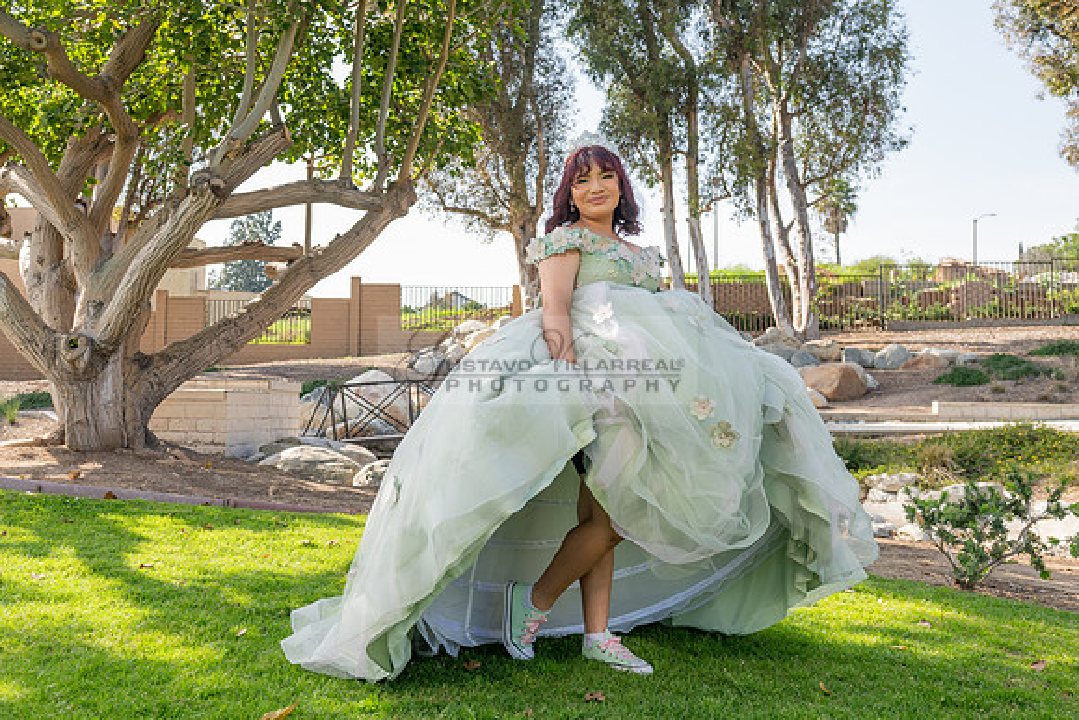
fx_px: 1163
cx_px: 430
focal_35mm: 39
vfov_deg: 34.4
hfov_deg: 49.5
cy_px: 320
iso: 200
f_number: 5.6
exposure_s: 1/320
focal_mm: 32
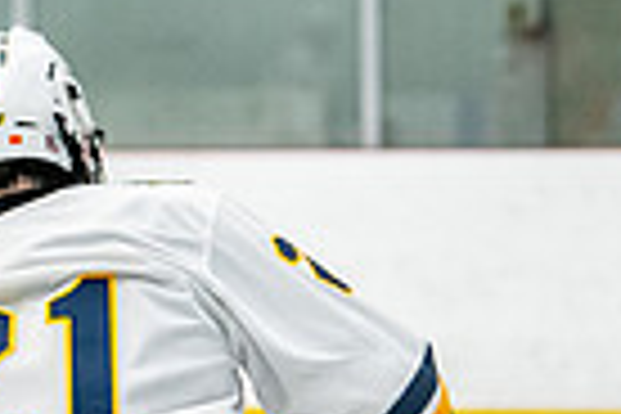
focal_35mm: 406
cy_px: 921
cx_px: 20
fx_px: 7003
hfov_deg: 5.1
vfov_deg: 3.4
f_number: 2.8
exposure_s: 1/800
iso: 3200
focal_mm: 86
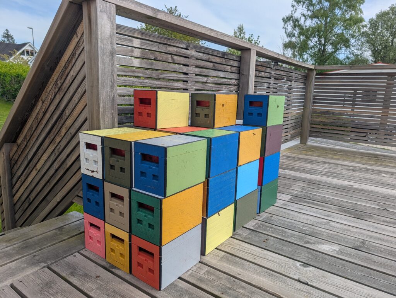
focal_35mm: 24
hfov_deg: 71.5
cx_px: 198
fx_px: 275
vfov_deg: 56.9
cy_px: 149
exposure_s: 1/1143
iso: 19
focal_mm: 6.9
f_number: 1.68
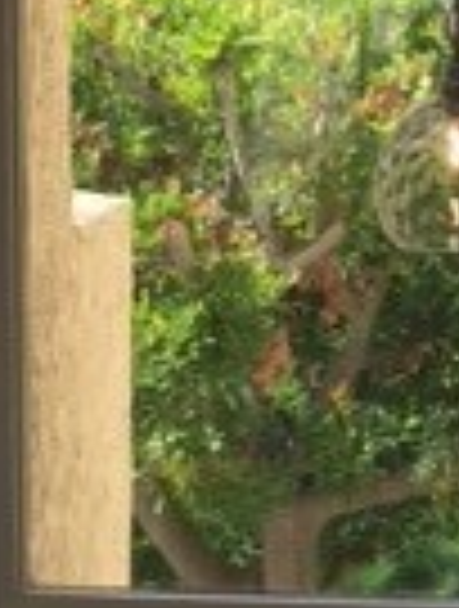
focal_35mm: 137
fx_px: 2411
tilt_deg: -18.9
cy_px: 892
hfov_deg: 10.9
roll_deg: -0.9
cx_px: 220
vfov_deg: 13.6
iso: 25
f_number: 2.2
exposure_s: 1/452
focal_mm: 4.15
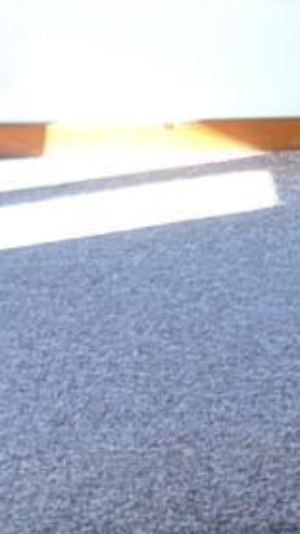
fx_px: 3004
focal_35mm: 212
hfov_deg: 5.4
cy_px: -359
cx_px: 931
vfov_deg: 9.8
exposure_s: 1/30
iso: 53
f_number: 1.8
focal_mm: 4.44
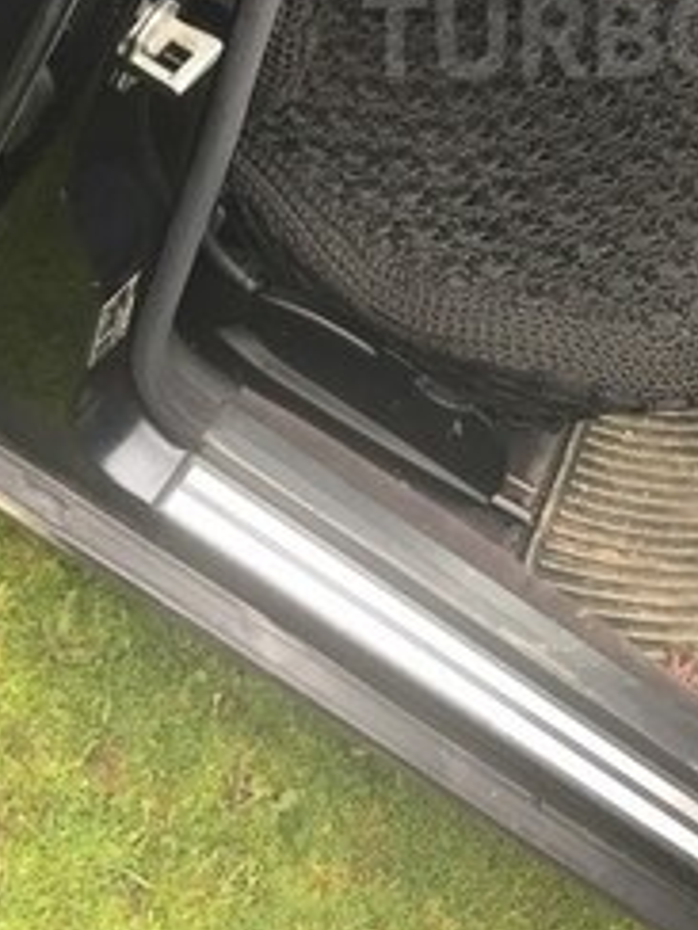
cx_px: 656
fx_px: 1586
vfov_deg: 30.7
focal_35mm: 59
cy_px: 34
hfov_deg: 24.0
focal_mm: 4.15
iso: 40
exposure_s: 1/33
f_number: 2.2
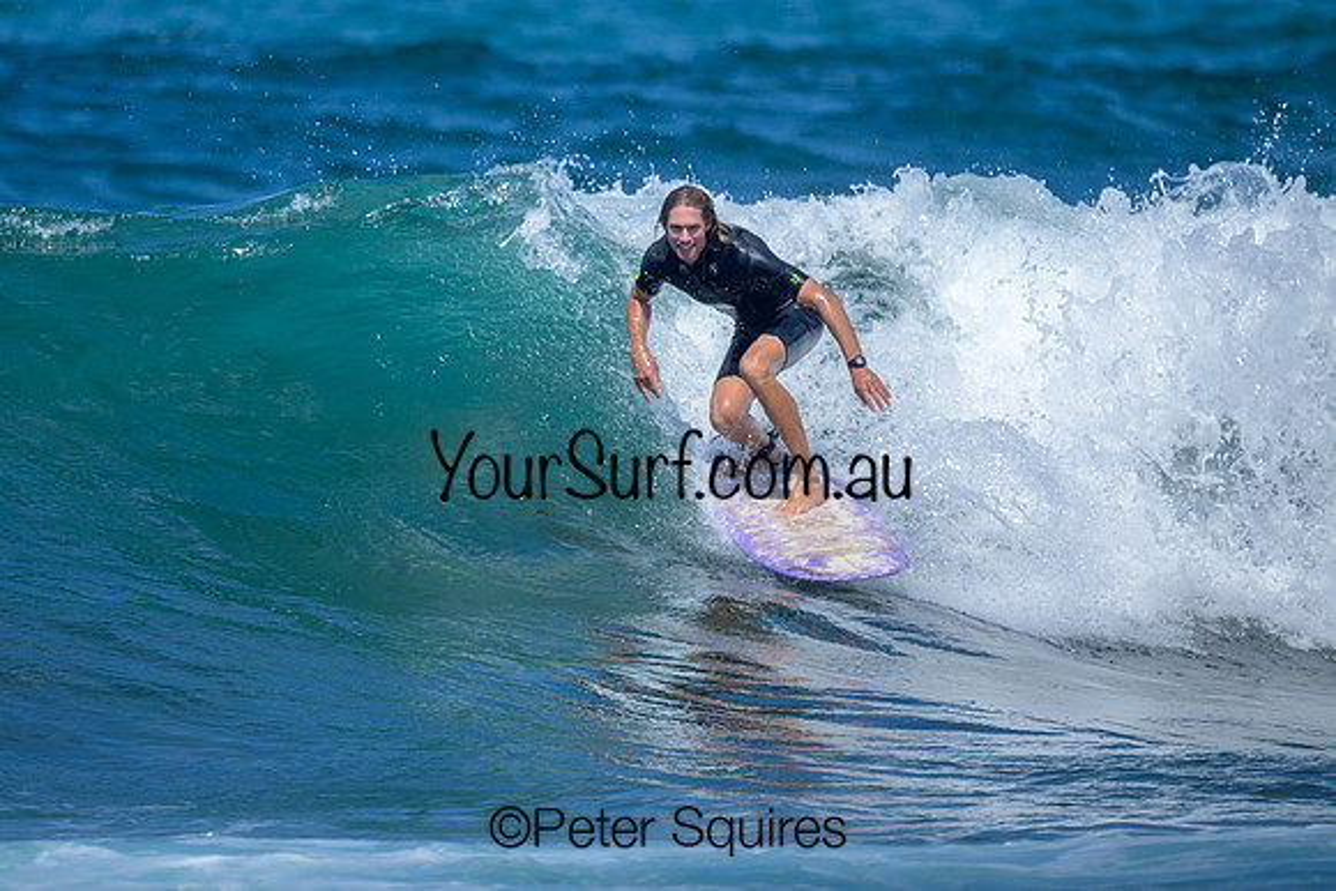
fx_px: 40520
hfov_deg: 1.9
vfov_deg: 1.3
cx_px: 514
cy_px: 293
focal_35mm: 1092
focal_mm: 800
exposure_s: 1/2500
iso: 400
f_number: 6.3
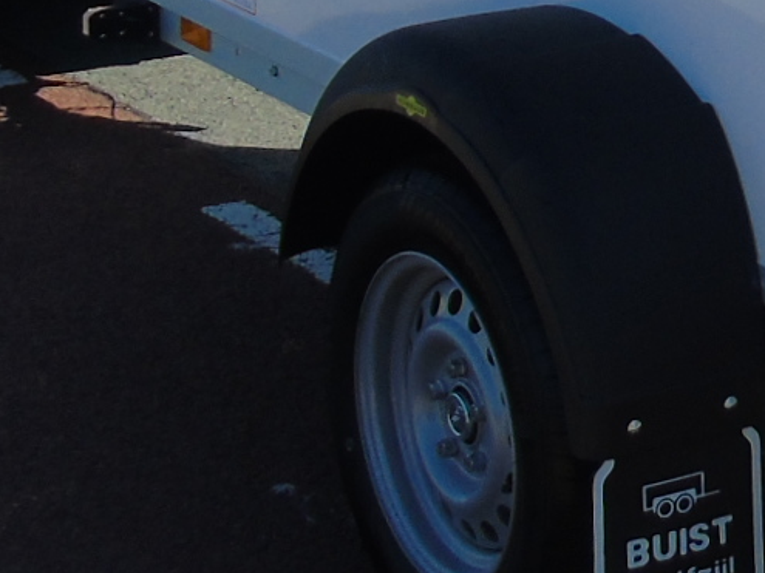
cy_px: -369
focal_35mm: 131
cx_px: 983
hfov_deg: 14.5
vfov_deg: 10.8
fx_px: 2894
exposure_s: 1/800
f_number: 3.4
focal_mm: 4.4
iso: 80
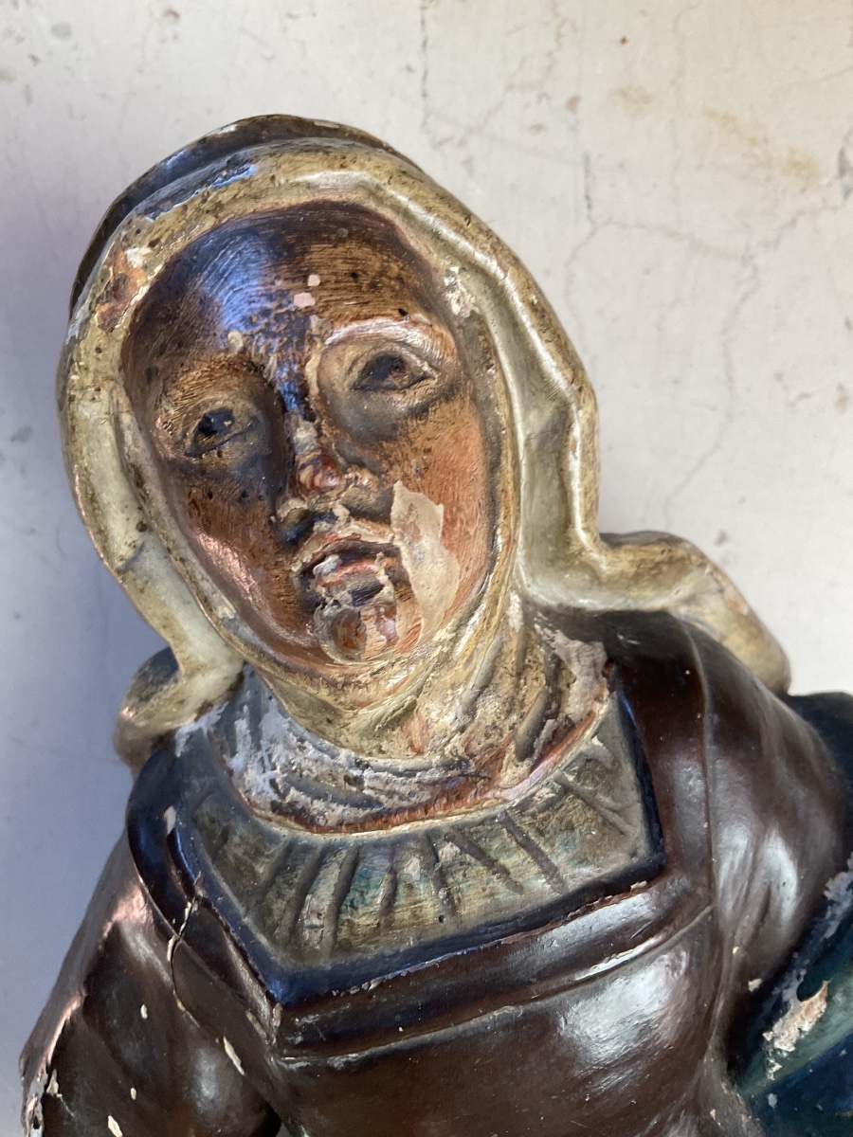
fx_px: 953
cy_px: 568
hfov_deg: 48.2
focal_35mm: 29
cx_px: 426
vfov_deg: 61.7
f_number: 1.8
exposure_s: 1/60
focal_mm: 3
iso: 50
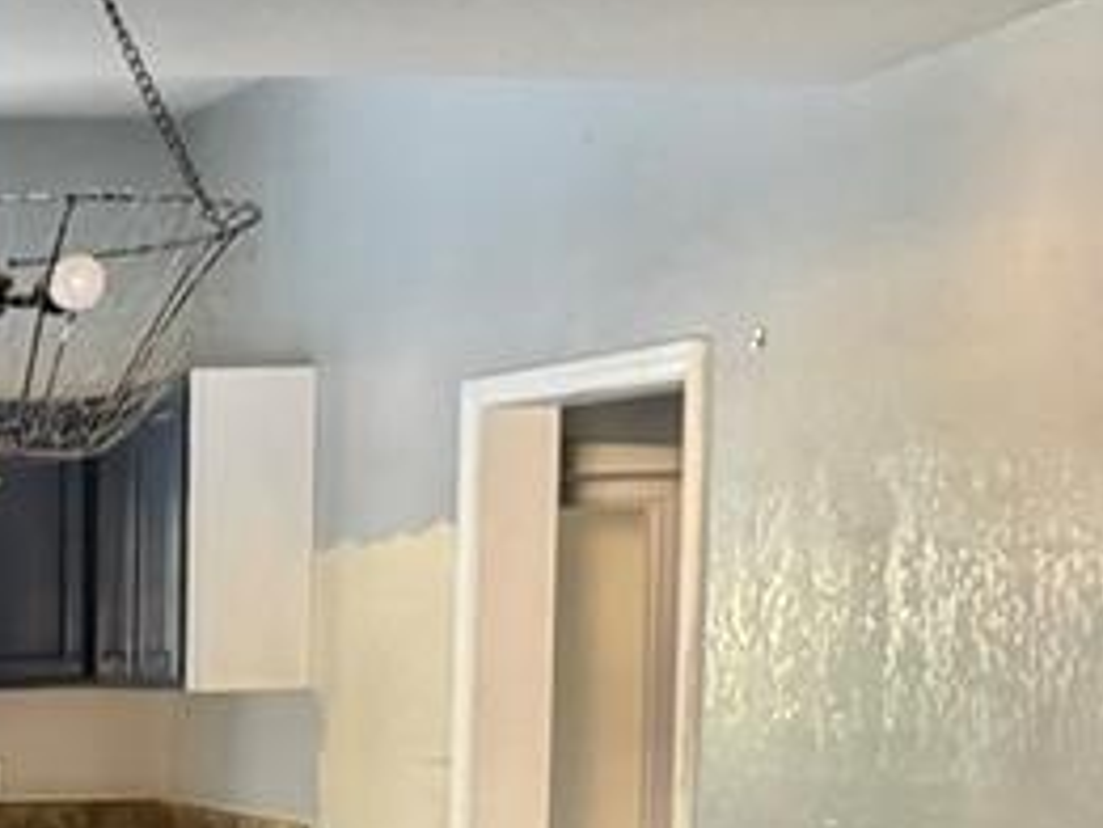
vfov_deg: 15.2
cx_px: -516
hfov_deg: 18.6
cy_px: 986
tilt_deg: -7.0
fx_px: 2997
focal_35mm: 94
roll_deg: +1.3
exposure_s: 1/39
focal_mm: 6.76
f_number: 1.78
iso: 1000
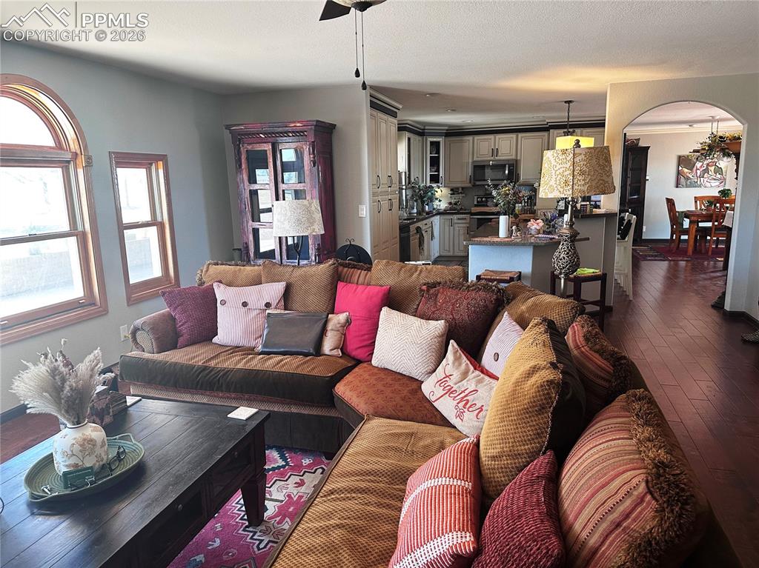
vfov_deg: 56.8
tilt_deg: -11.8
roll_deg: +1.5
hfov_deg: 71.6
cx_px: 380
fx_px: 526
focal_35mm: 24
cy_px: 284
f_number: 1.78
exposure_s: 1/97
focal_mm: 6.86
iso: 250
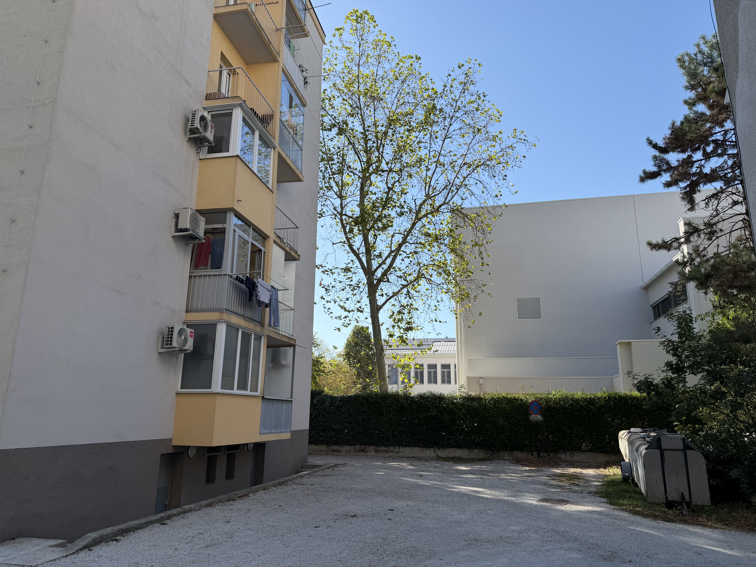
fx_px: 524
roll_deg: -1.0
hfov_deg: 71.6
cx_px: 378
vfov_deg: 56.8
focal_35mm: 24
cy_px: 284
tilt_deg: +15.8
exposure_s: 1/2703
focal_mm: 6.76
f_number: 1.78
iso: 80
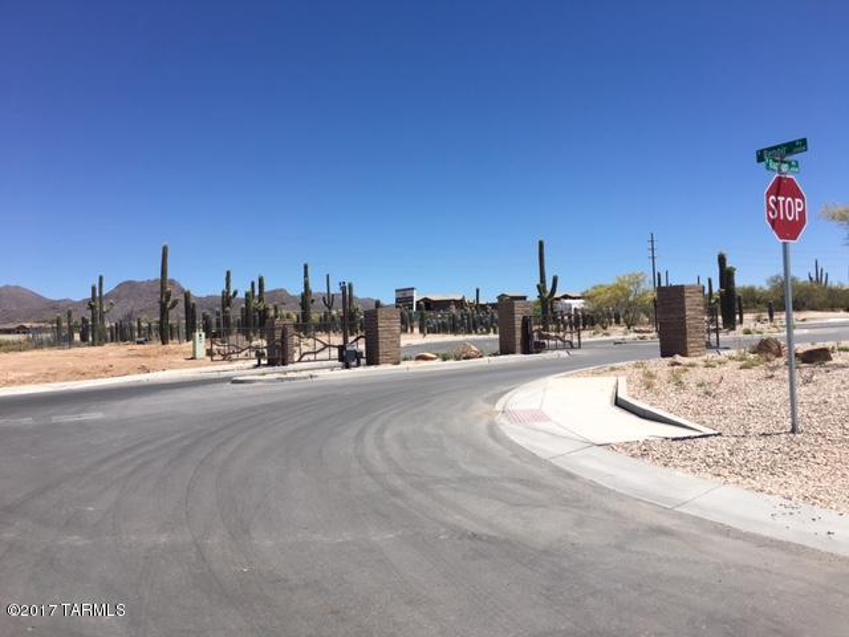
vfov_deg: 48.2
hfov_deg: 61.7
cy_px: 318
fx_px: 711
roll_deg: +1.7
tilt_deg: +2.7
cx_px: 424
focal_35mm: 29
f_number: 2.2
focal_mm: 4.15
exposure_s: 1/2564
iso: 25
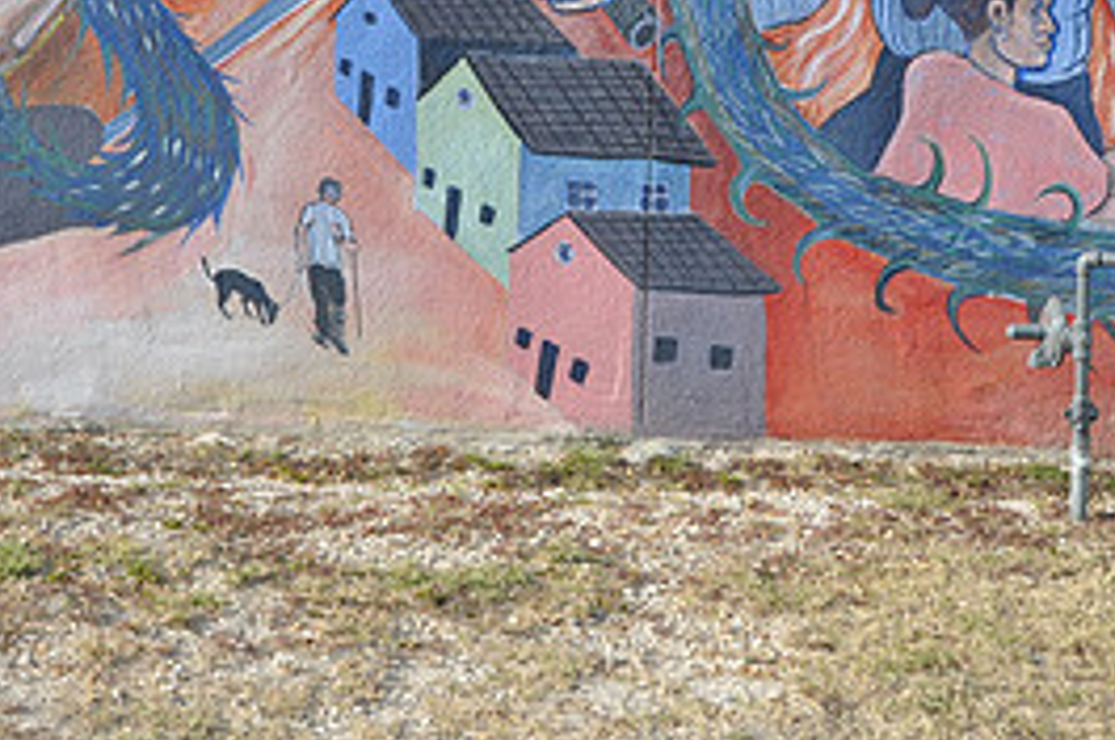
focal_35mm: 59
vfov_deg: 22.1
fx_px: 1825
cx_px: 433
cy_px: 11
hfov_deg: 33.8
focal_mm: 18
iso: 200
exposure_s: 1/160
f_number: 6.3
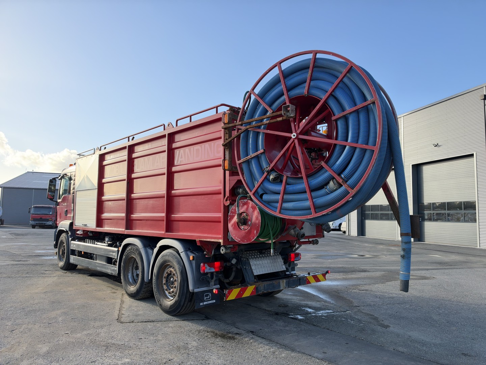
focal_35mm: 24
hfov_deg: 71.6
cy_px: 182
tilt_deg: +5.9
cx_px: 243
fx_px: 337
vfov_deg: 56.8
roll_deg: -1.2
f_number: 1.8
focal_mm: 6.93
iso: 100
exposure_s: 1/549
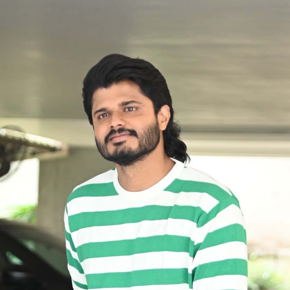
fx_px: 1810
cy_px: 251
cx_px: 139
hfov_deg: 9.2
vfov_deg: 9.1
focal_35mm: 191
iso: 2500
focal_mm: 82
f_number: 4
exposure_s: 1/200
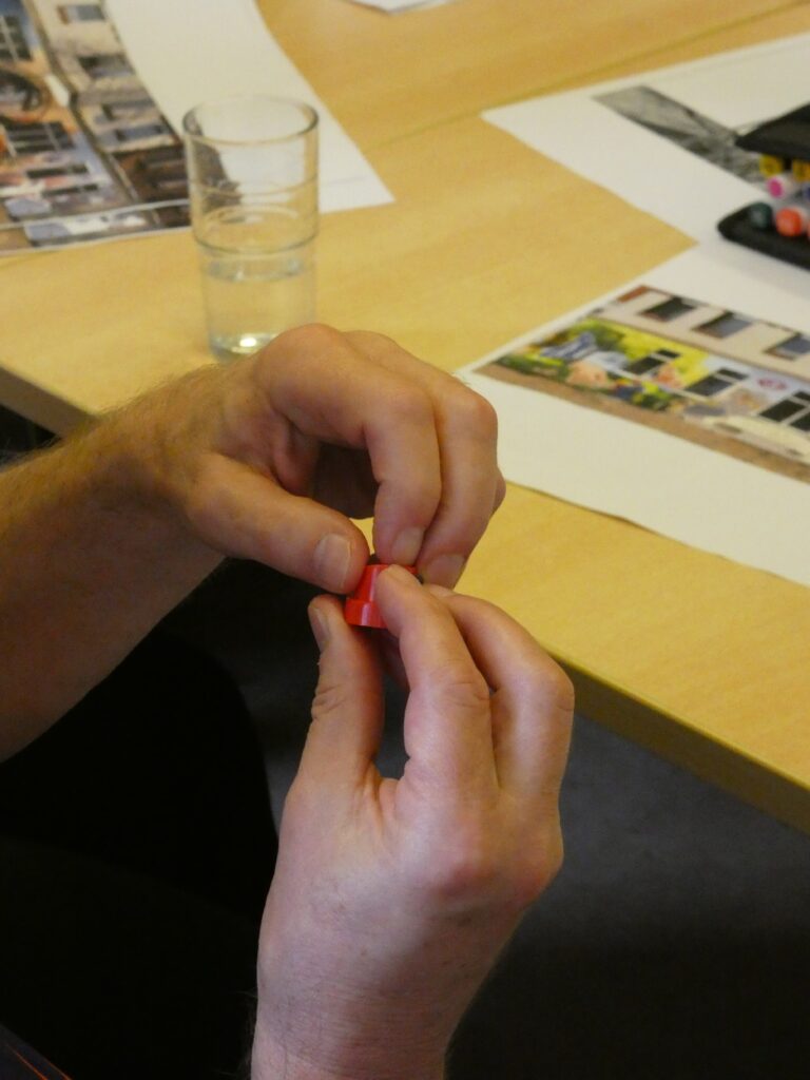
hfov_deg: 12.1
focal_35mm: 122
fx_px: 3806
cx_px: 405
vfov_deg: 16.1
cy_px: 540
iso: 1600
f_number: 5.1
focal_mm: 21.9
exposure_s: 1/80
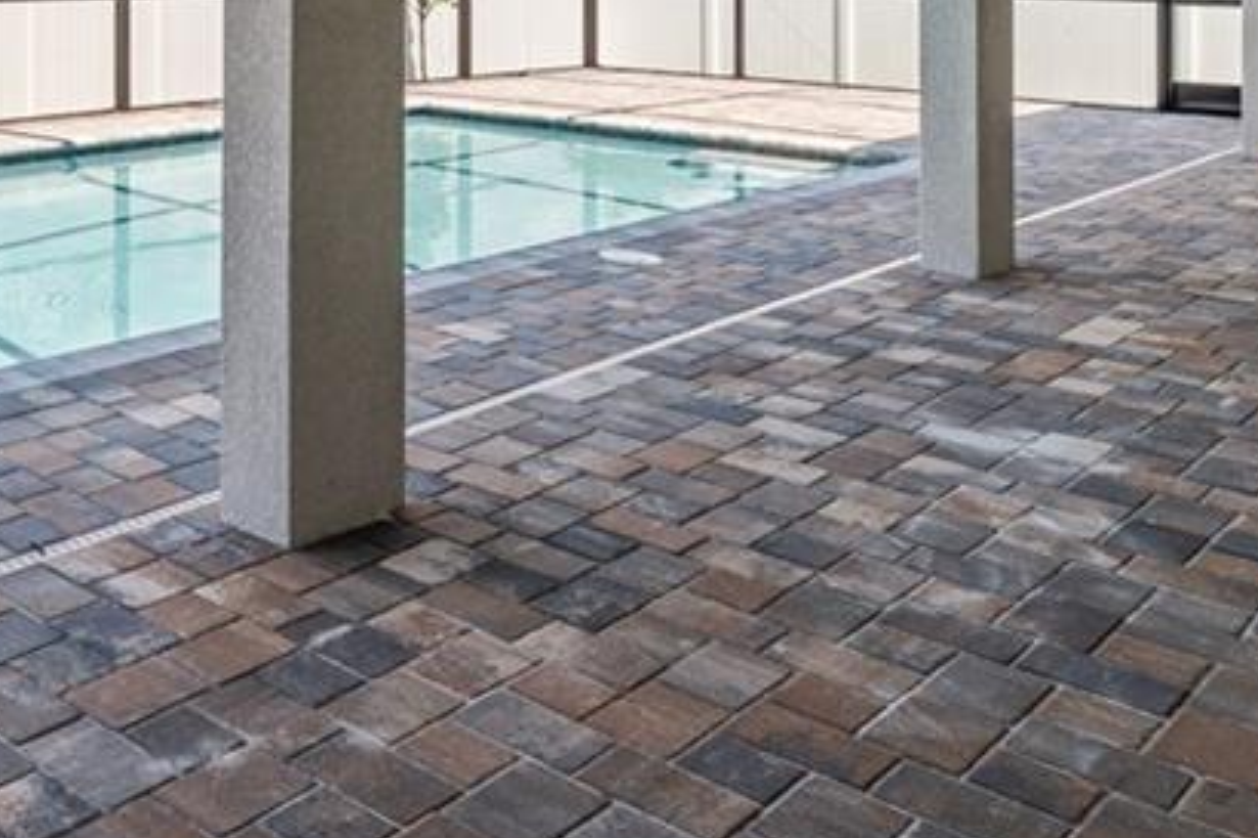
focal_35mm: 40
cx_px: 28
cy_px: -137
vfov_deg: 29.3
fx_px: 1397
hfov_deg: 42.5
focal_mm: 16
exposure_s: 1/30
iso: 100
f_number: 9
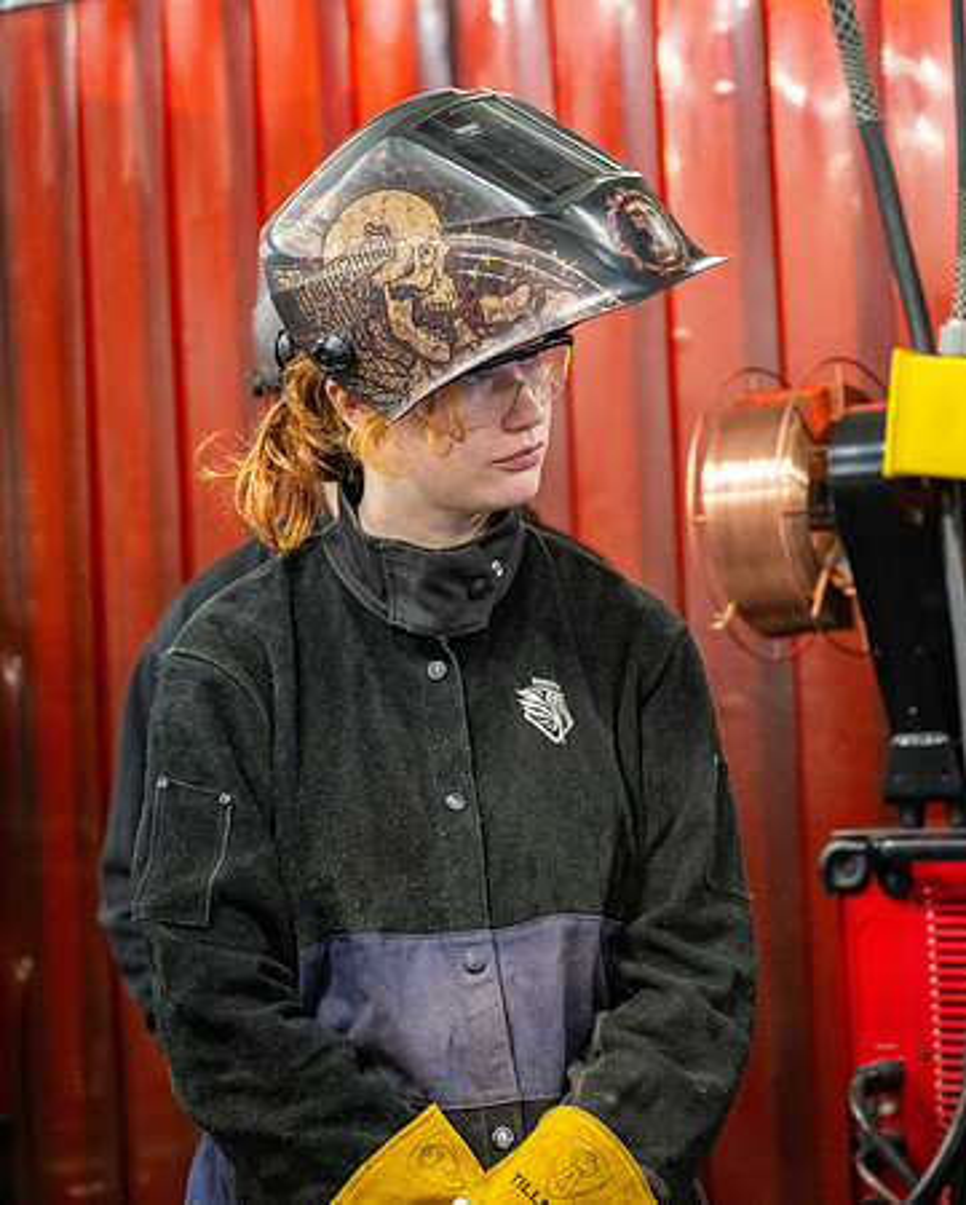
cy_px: 602
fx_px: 3311
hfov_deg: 16.5
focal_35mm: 93
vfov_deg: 20.6
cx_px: 678
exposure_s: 1/320
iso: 800
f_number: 2.8
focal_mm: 66
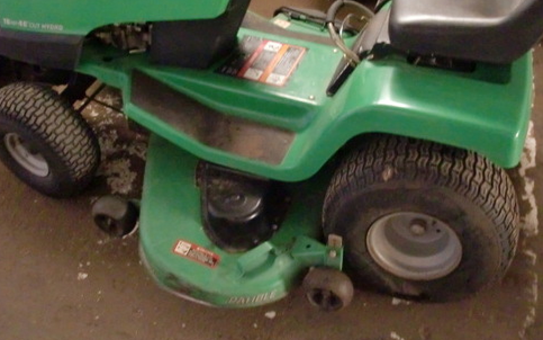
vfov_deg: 29.7
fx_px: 636
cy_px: 126
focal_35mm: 43
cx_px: 284
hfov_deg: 46.2
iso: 1250
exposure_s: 1/60
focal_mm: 6.3
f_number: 2.8
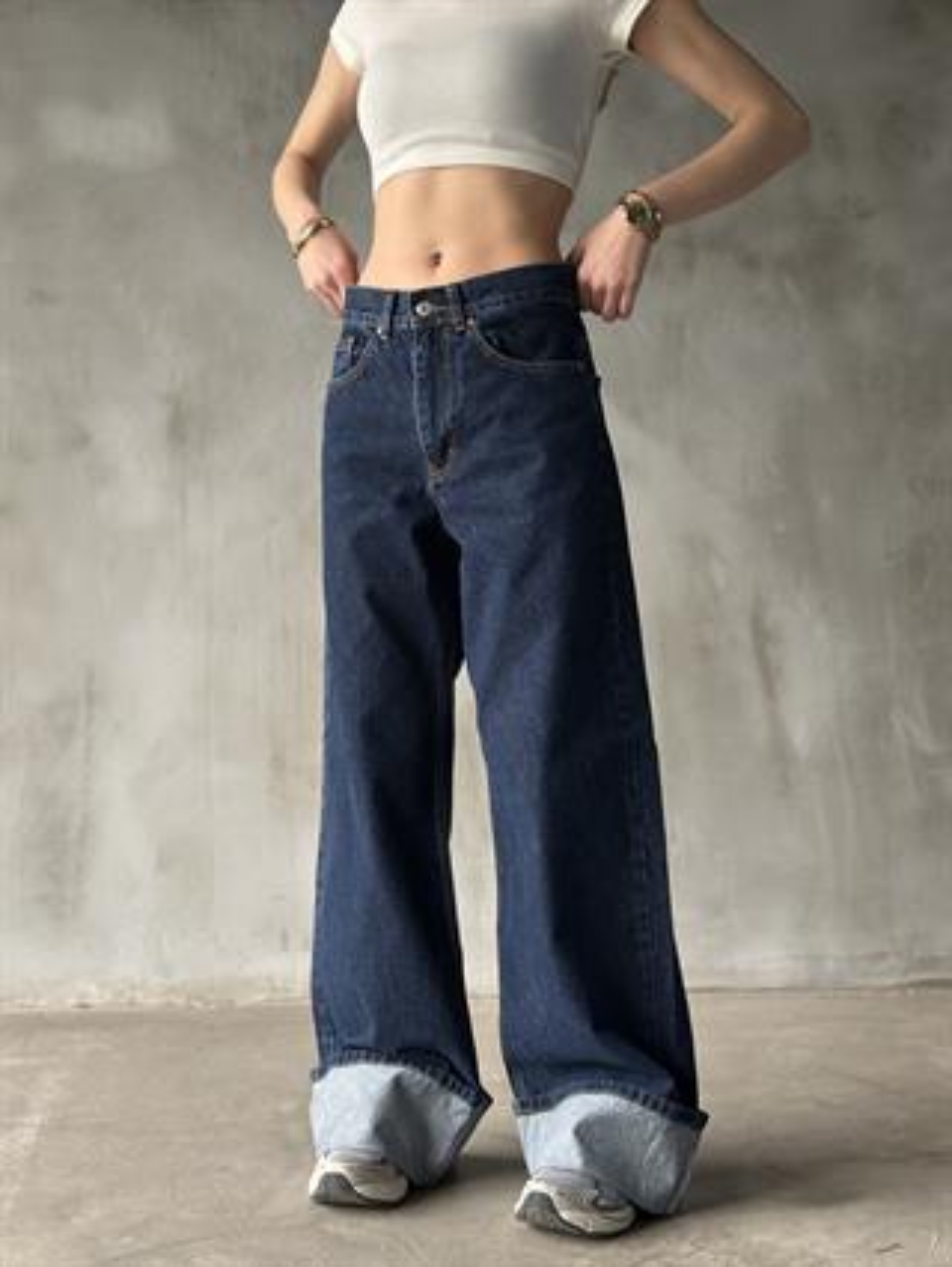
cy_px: 634
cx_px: 476
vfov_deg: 39.6
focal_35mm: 48
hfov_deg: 30.3
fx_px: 1758
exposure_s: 1/60
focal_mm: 6.86
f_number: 1.78
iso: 250
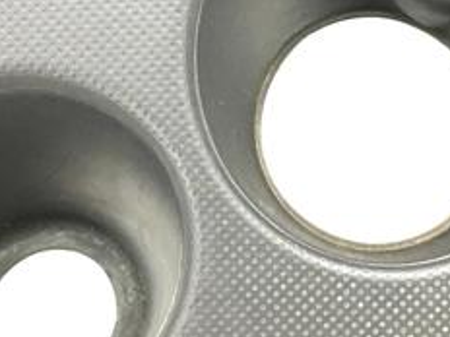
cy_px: 120
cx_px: 277
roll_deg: -3.5
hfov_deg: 24.4
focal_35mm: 80
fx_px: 1040
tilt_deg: -31.1
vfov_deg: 18.4
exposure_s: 1/33
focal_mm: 4.15
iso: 50
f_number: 2.2
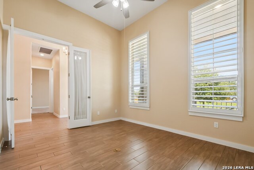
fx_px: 106
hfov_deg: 100.4
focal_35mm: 15
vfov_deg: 77.4
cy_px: 85
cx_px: 127
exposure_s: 1/50
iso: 400
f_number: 8
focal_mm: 10
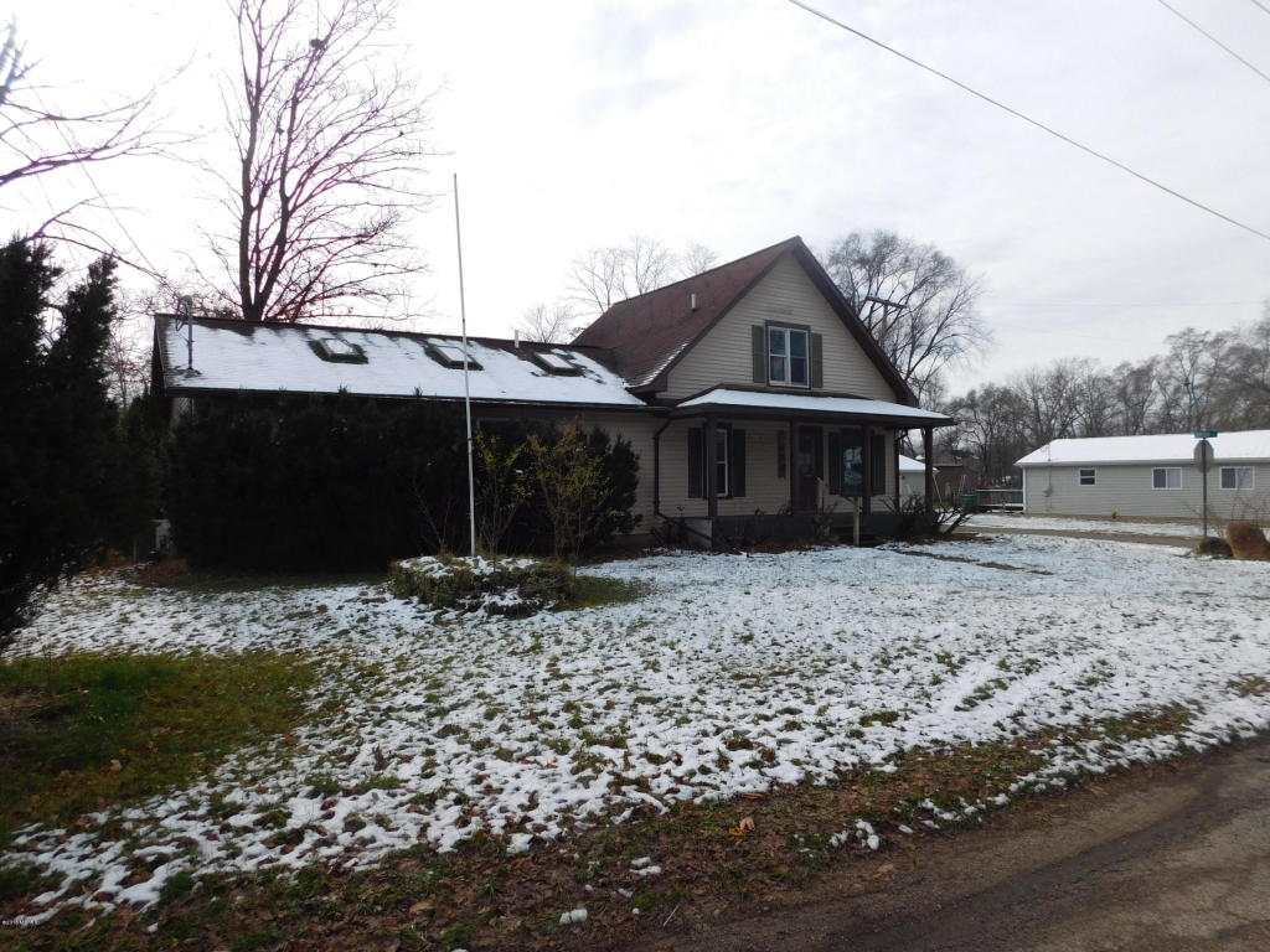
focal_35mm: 23
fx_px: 844
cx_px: 635
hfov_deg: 73.9
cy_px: 476
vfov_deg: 58.9
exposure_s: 1/400
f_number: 6
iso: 125
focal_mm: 4
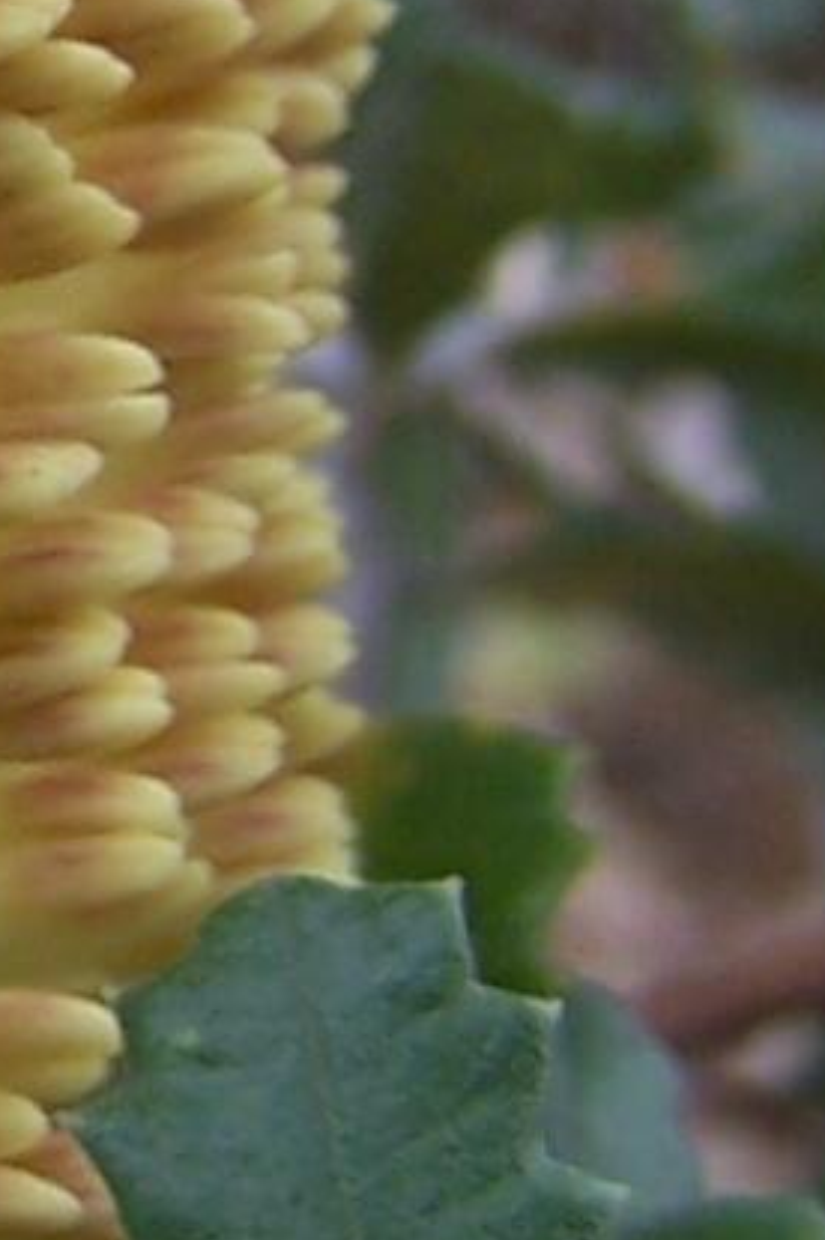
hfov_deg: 5.2
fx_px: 8401
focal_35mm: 244
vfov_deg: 8.4
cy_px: -161
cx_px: -1856
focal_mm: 6.3
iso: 80
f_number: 2.8
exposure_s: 1/320
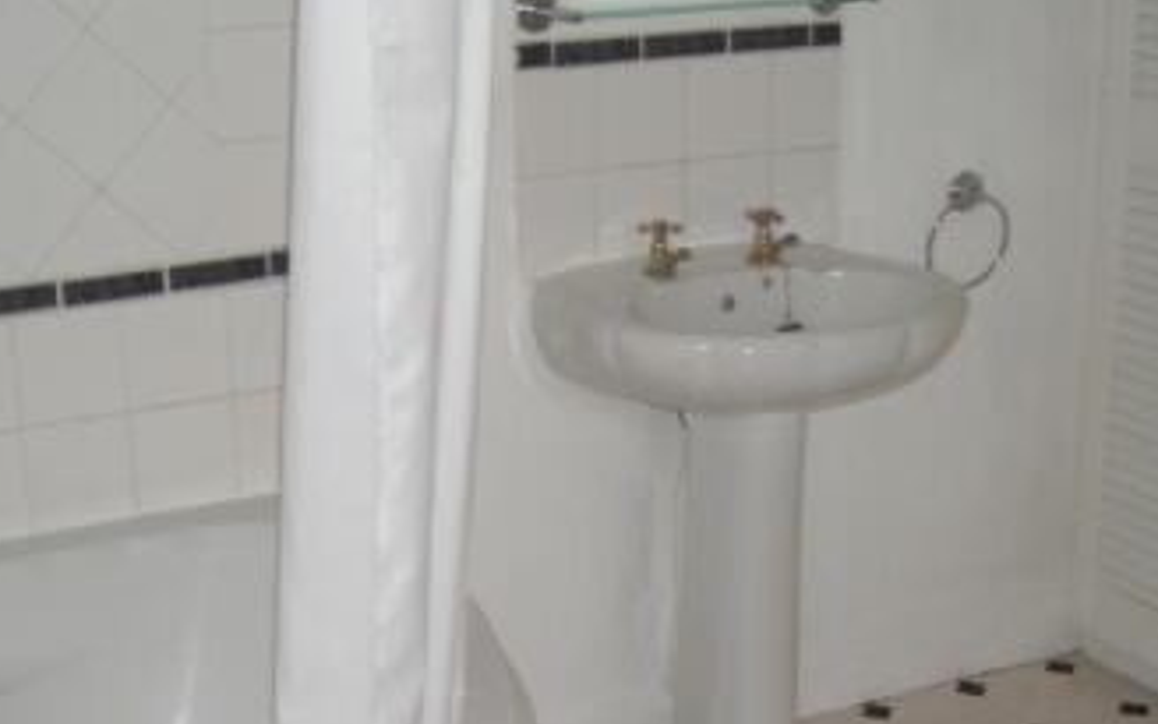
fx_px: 2083
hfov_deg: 31.0
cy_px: 507
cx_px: 521
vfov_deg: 19.6
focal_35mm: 66
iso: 63
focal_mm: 5.7
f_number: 2.8
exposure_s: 1/35
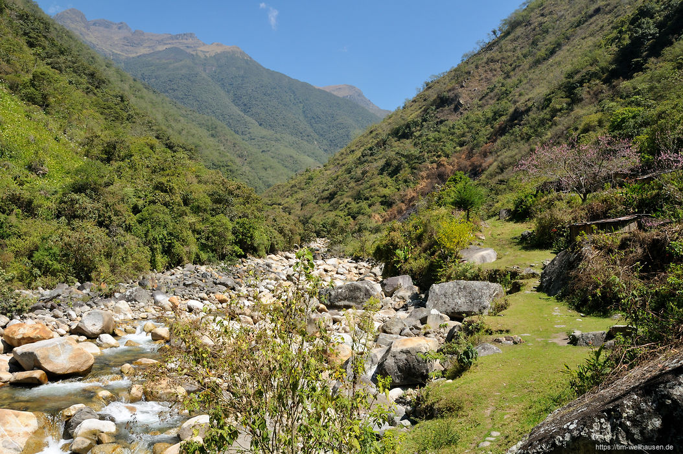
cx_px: 342
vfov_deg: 47.8
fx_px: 512
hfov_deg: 67.4
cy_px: 227
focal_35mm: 27
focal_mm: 18
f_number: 11
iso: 200
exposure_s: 1/200
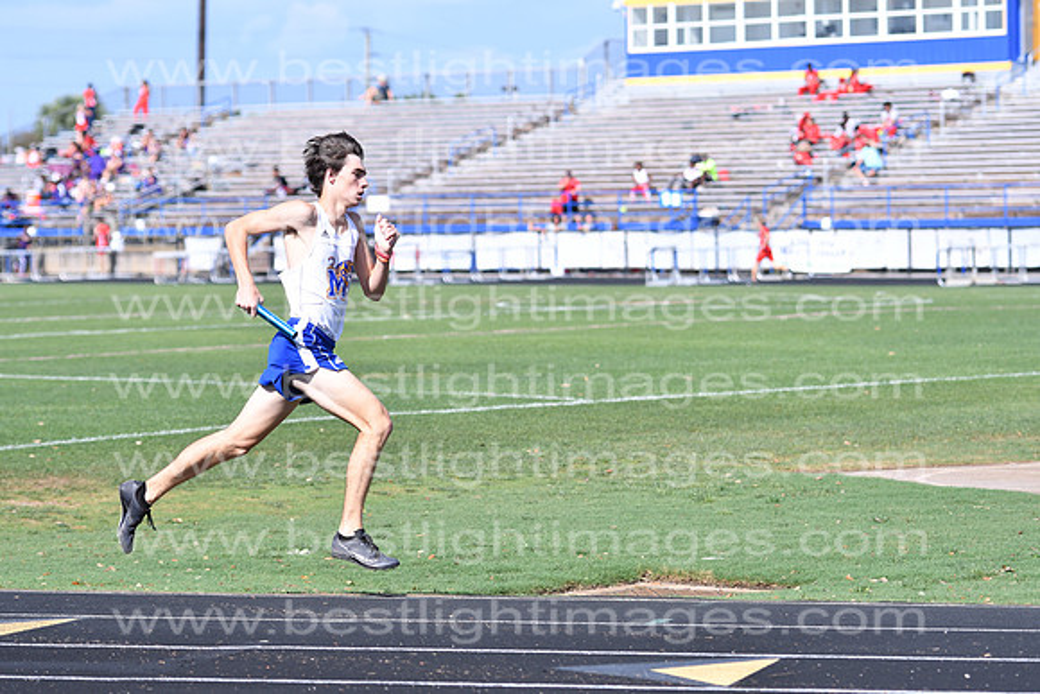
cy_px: 347
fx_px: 4117
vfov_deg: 9.6
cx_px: 520
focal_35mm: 142
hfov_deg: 14.4
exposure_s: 1/2500
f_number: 4
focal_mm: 95
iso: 200
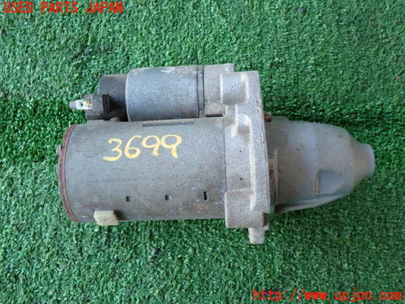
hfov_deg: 51.4
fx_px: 421
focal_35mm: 36
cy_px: 152
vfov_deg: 39.7
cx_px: 202
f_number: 2.5
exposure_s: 1/40
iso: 200
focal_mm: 6.37
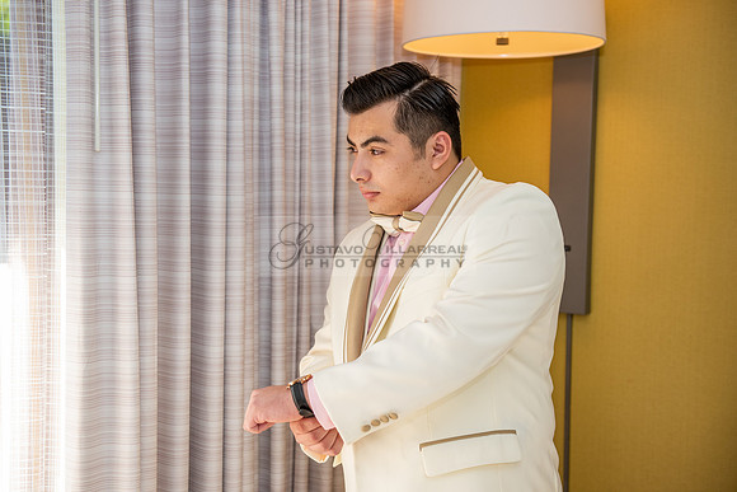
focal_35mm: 50
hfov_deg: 39.6
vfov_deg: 27.0
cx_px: 368
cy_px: 246
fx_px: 1024
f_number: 3.5
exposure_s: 1/250
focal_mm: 50
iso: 500
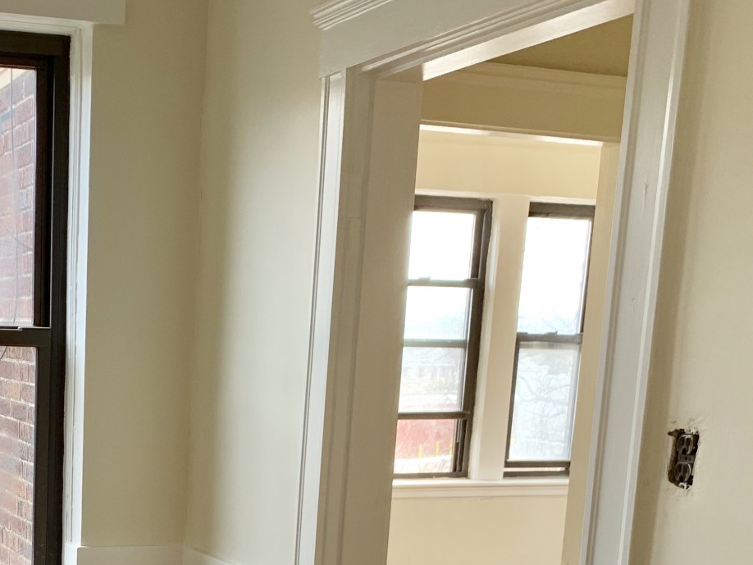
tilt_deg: -11.5
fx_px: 1262
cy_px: 622
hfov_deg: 31.6
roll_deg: -1.4
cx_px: 70
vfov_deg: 23.7
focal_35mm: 58
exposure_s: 1/121
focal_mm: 4.25
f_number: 1.8
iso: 40
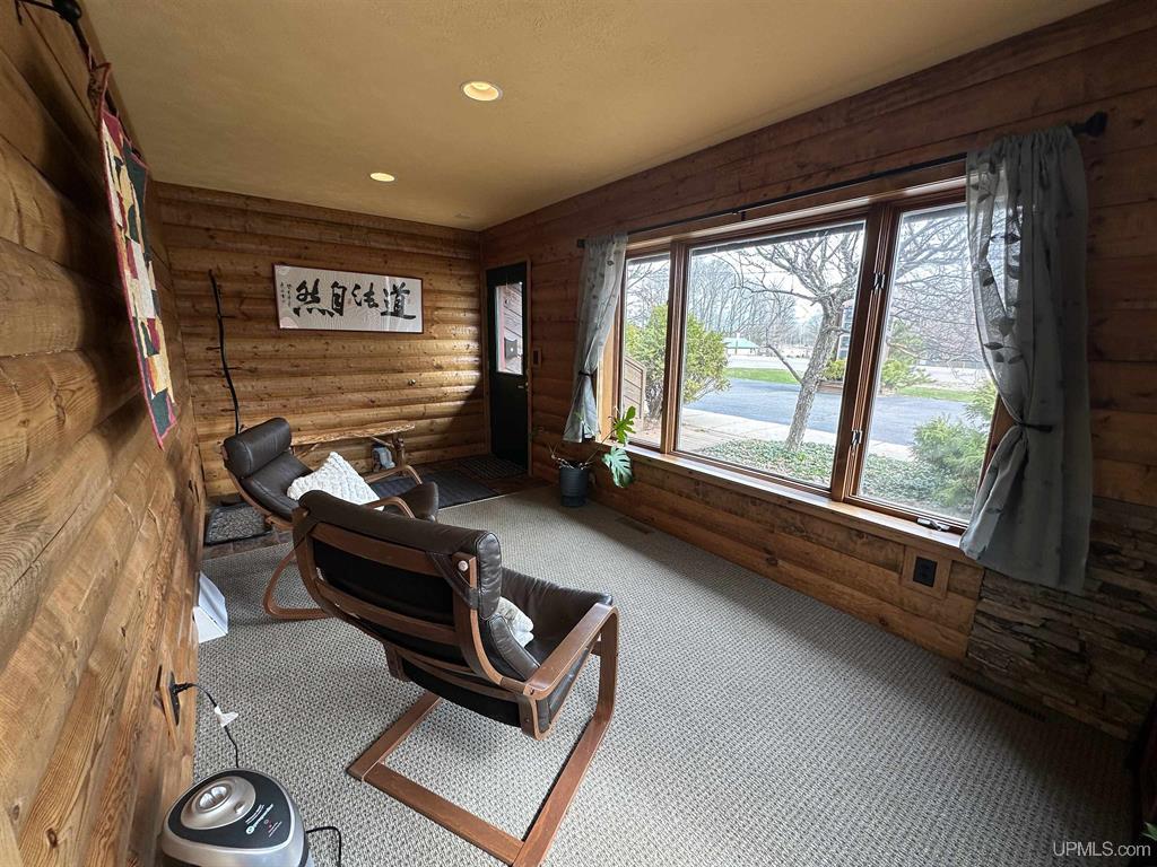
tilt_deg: -9.7
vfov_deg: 85.7
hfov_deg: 102.1
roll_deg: -1.0
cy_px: 434
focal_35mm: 14
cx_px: 578
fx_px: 468
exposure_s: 1/99
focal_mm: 2.22
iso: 40
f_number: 2.2
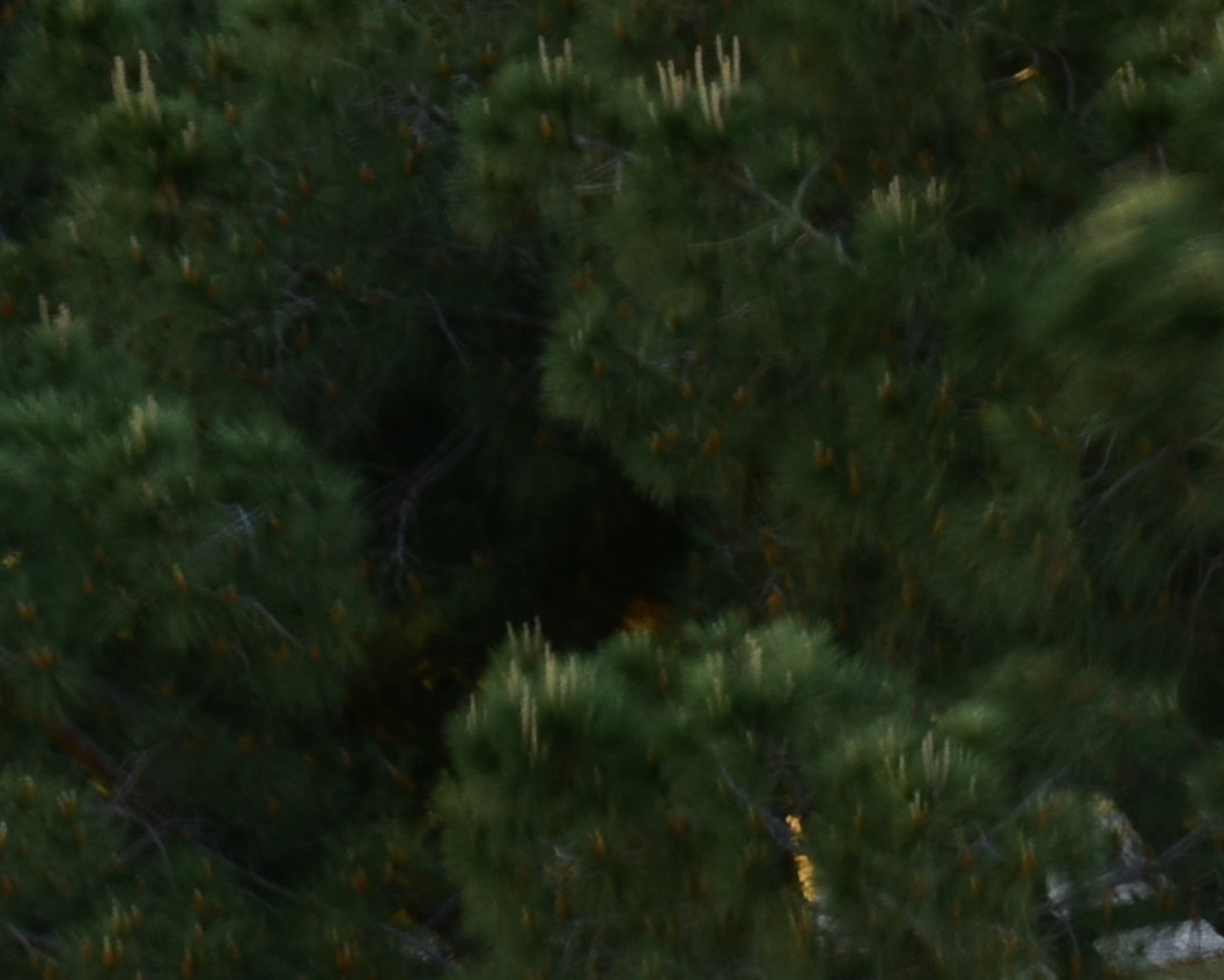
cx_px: -2118
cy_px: -697
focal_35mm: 457
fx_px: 16560
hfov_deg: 4.1
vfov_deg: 3.4
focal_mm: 70
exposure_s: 1/3
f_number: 22
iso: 200
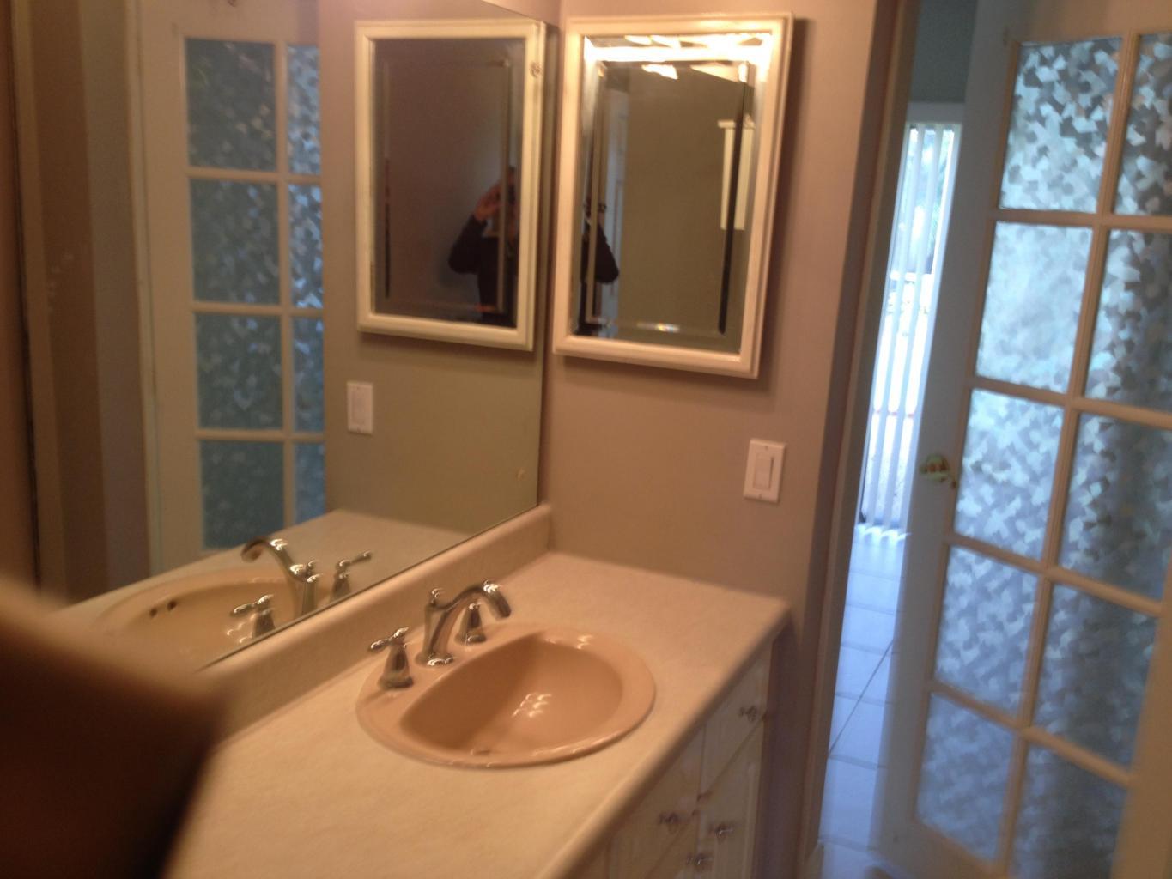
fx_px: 1185
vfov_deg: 40.7
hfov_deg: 52.6
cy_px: 440
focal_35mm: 35
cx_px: 586
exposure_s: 1/20
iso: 50
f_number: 2.4
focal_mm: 4.28
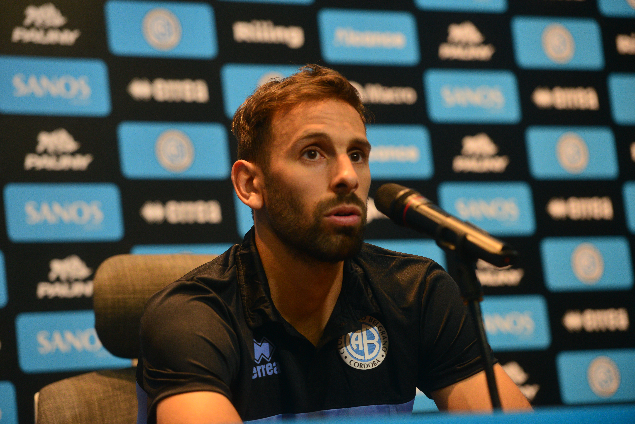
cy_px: 212
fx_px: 2647
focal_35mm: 150
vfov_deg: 9.2
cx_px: 318
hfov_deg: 13.7
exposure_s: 1/125
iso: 1250
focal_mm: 150
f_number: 2.8
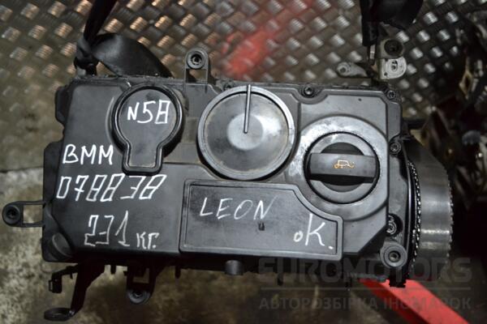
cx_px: 244
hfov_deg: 49.6
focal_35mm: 39
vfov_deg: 34.2
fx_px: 528
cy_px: 162
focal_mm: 26
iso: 1250
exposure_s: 1/30
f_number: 4.2
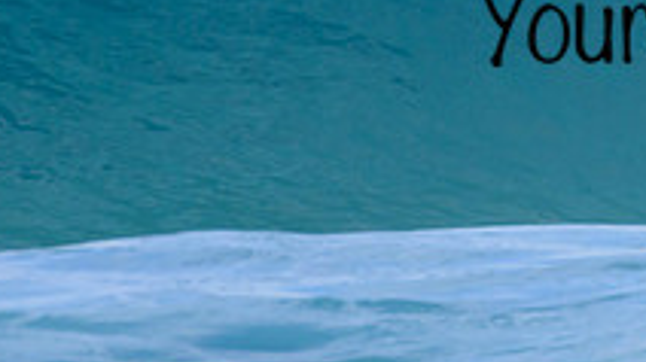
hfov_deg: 0.8
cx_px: 792
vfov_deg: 0.4
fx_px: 48982
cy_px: -8
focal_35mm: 2861
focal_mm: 1000
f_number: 11
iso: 1600
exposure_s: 1/2000
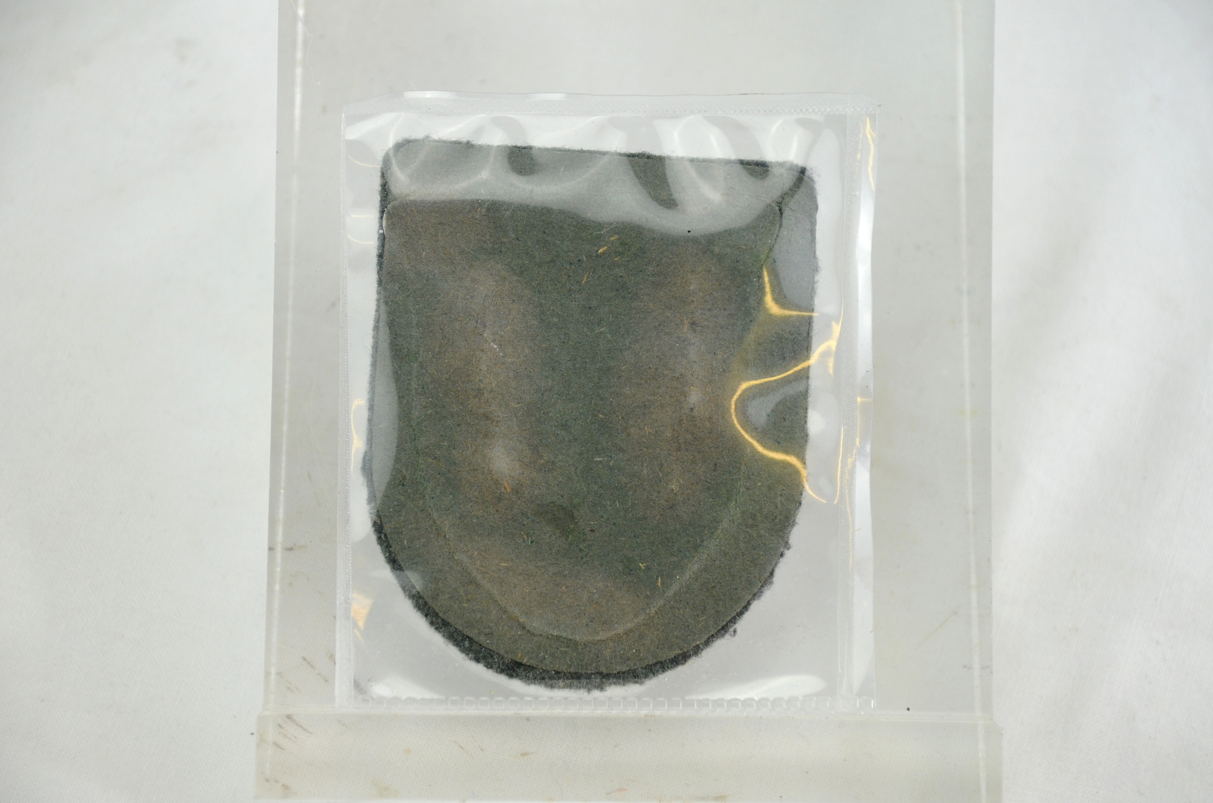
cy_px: 402
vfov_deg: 11.4
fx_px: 4035
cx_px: 606
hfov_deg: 17.1
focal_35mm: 120
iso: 640
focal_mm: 80
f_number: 5.6
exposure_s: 1/250
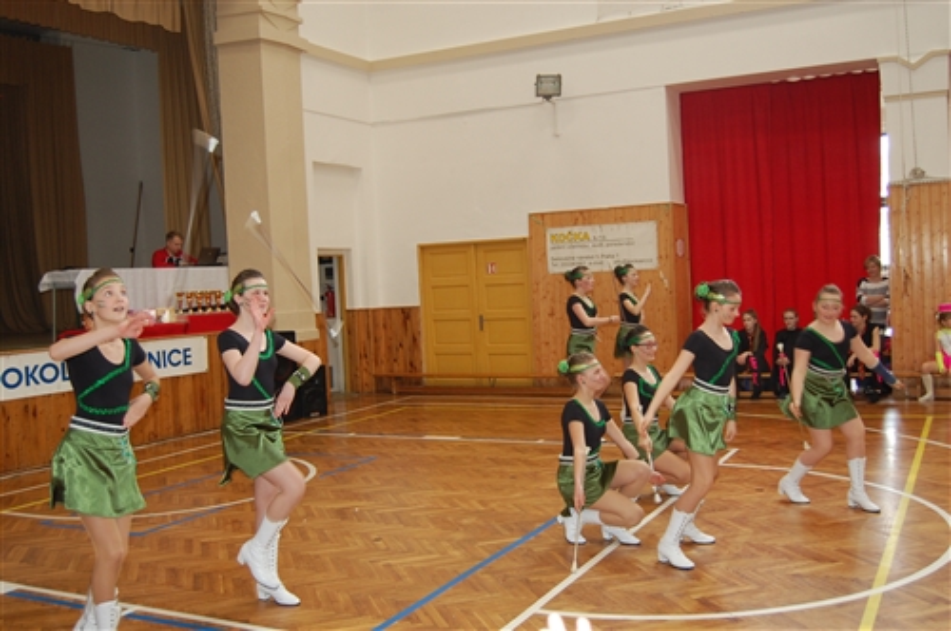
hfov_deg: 53.2
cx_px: 476
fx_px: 950
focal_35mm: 36
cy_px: 316
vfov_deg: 36.8
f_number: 4
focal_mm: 24
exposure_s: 1/60
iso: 400
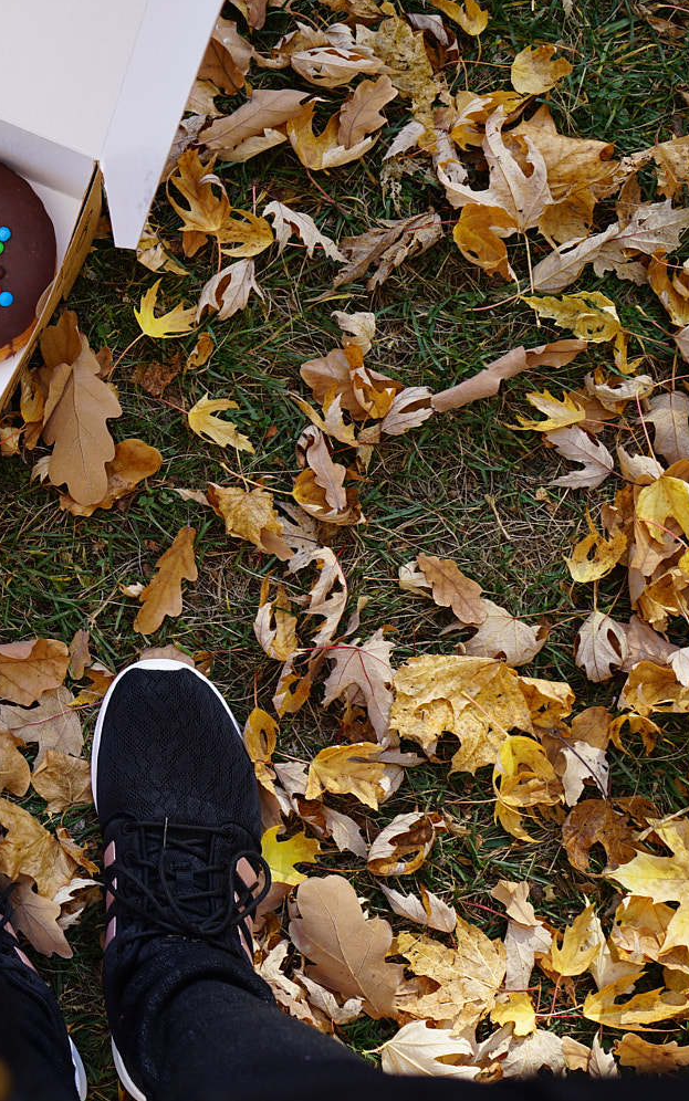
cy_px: 513
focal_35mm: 54
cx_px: -184
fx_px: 1621
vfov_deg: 37.5
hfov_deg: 21.8
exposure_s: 1/60
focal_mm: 33
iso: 100
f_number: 4.5
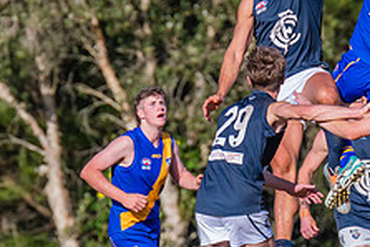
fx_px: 12598
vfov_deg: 1.1
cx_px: 361
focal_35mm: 1225
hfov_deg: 1.7
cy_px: 119
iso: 800
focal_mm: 420
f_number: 8
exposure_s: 1/2000
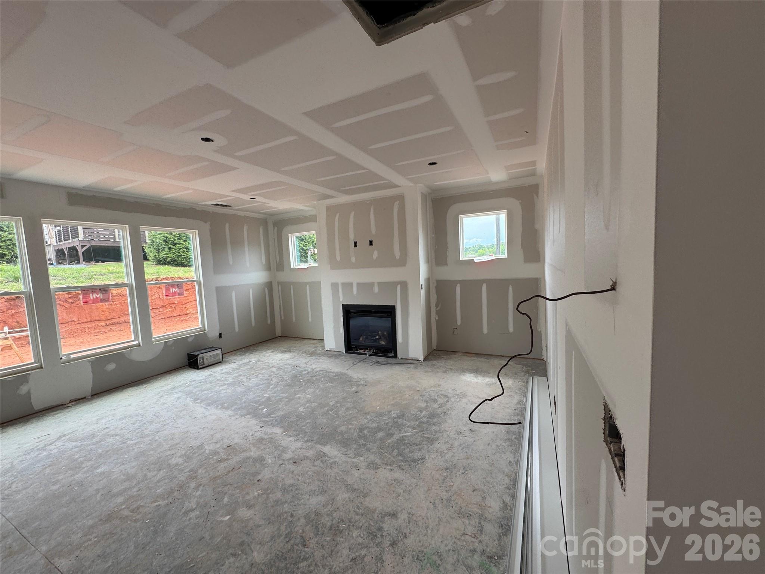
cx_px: 382
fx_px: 309
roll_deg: +2.8
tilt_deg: -4.9
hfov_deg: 102.1
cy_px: 287
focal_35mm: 14
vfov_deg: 85.7
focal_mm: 2.22
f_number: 2.2
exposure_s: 1/119
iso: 40
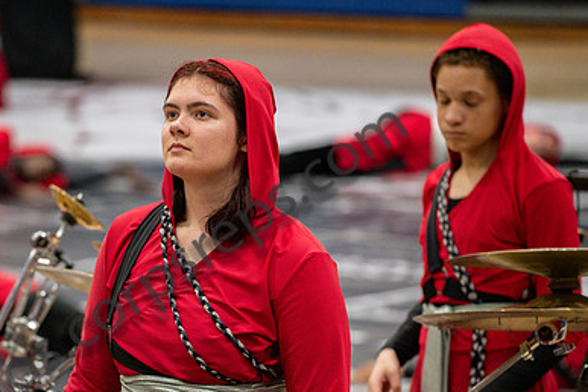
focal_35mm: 262
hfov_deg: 7.9
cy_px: 289
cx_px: 175
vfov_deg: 5.2
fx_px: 4279
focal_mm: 175
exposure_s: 1/500
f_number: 4
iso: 5600
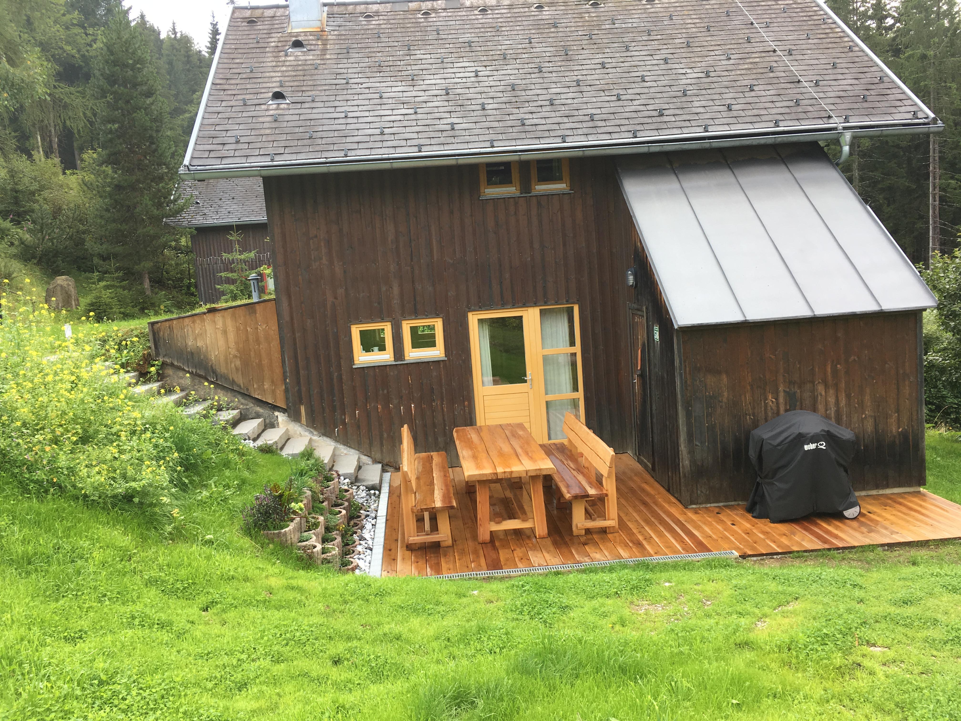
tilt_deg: -6.9
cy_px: 360
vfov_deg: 48.2
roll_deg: +2.8
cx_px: 480
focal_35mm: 29
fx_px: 805
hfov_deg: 61.7
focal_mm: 4.15
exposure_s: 1/218
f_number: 2.2
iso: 25
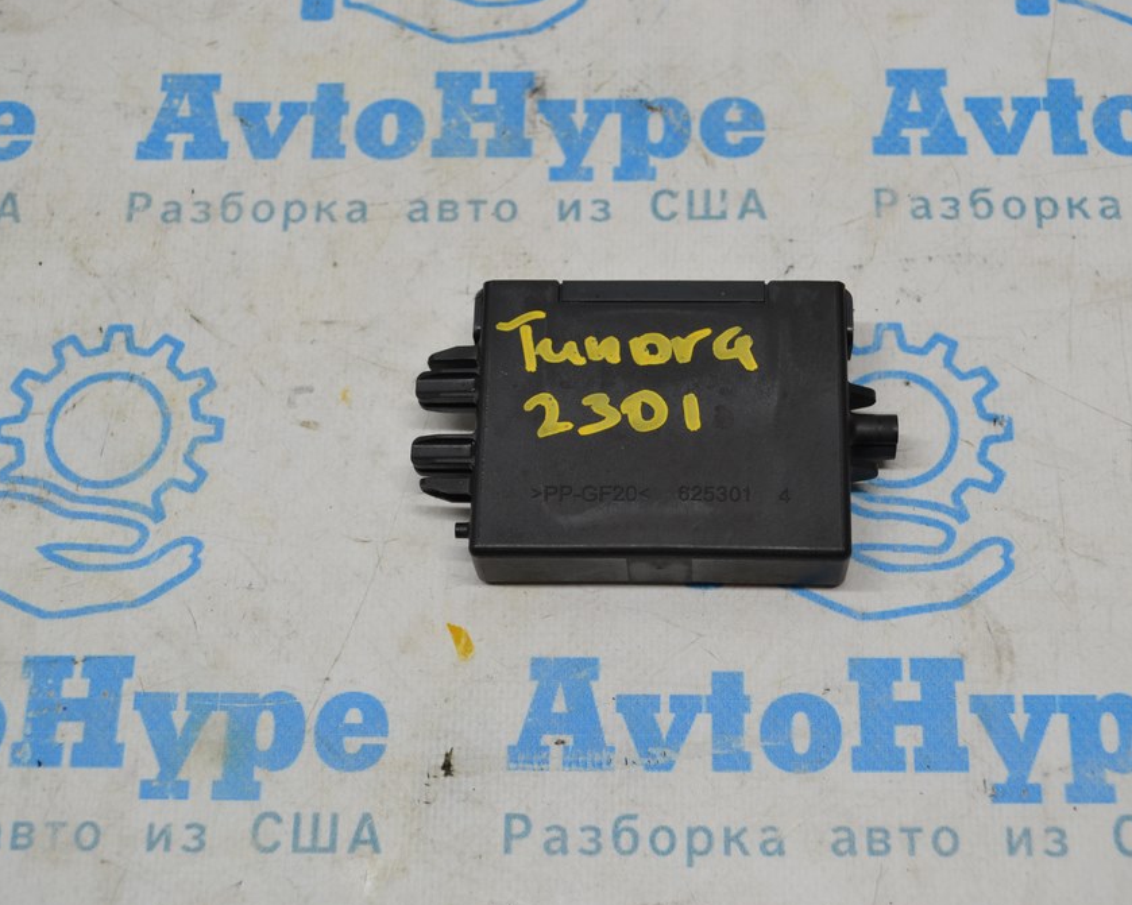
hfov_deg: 34.1
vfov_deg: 27.6
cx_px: 626
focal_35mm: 55
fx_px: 1842
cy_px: 457
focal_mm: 32
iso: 400
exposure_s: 1/100
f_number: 5.6
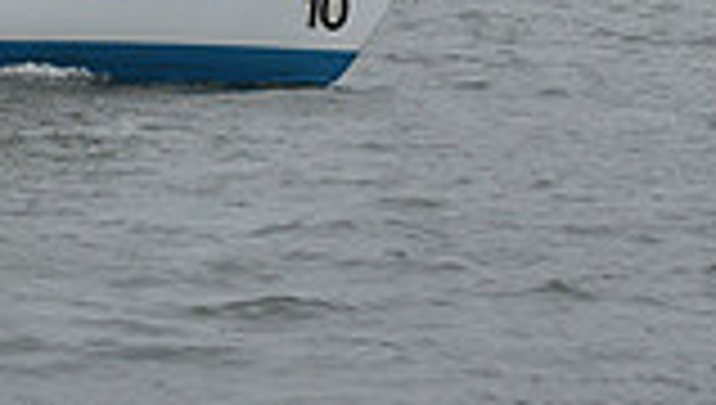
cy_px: -850
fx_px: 6883
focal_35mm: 362
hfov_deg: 5.9
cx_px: -38
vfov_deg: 3.3
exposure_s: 1/800
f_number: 7.1
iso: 400
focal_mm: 95
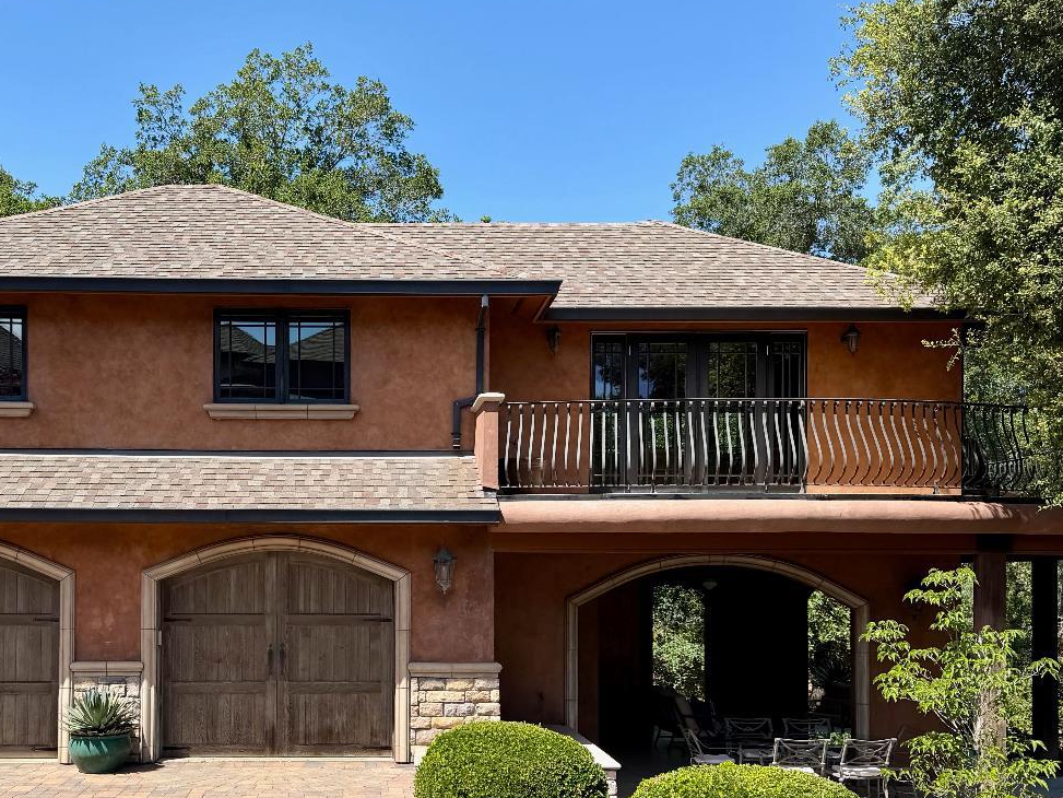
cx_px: 368
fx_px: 1136
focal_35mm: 37
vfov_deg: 38.0
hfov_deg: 49.4
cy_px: 566
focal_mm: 6.76
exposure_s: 1/2611
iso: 80
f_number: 1.78
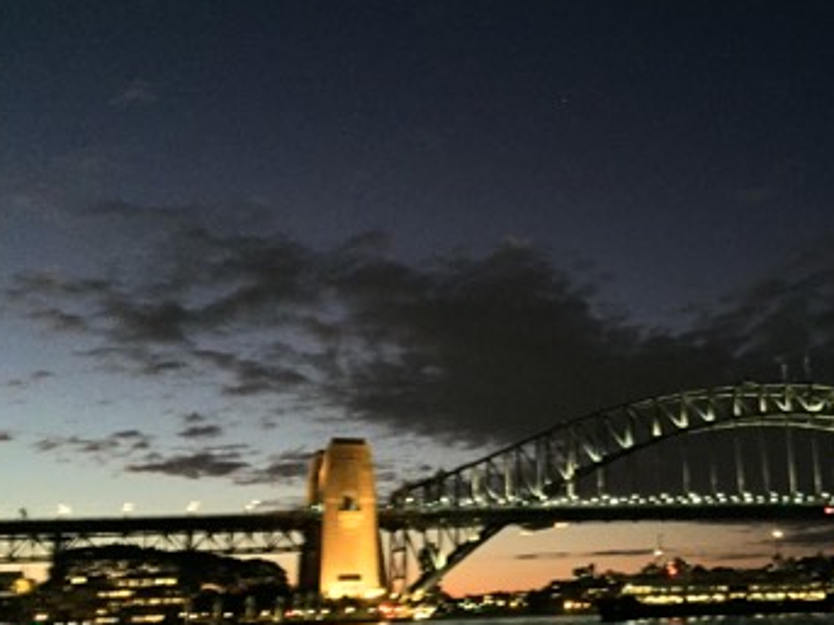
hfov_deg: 42.0
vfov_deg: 32.7
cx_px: 601
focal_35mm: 44
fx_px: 1060
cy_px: 392
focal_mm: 4.15
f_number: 2.2
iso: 1000
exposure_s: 1/15
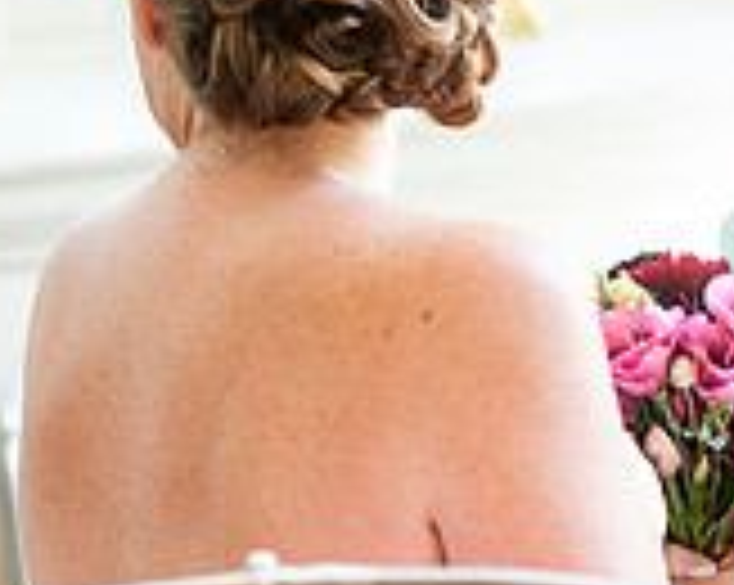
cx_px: 466
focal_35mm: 220
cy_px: 441
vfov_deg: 7.0
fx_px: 4773
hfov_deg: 8.8
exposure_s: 1/200
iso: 640
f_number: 2.8
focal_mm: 85
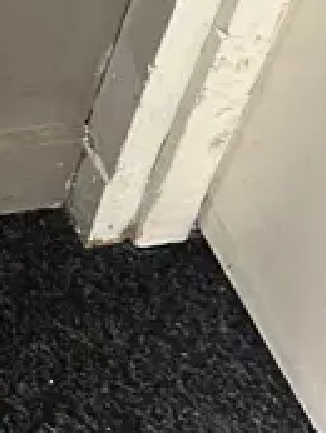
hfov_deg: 9.3
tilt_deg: -45.4
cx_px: -469
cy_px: 73
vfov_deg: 13.8
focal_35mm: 142
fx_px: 1781
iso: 500
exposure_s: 1/50
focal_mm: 6.86
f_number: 1.78
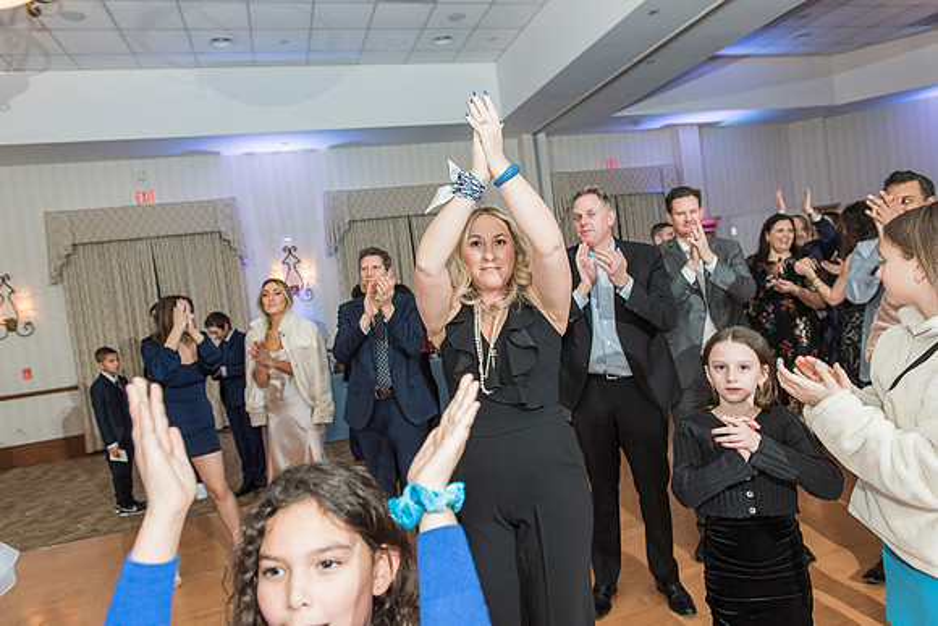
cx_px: 469
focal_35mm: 24
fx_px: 625
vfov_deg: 53.2
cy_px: 313
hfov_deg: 73.7
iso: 1000
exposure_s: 1/100
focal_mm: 24
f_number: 4
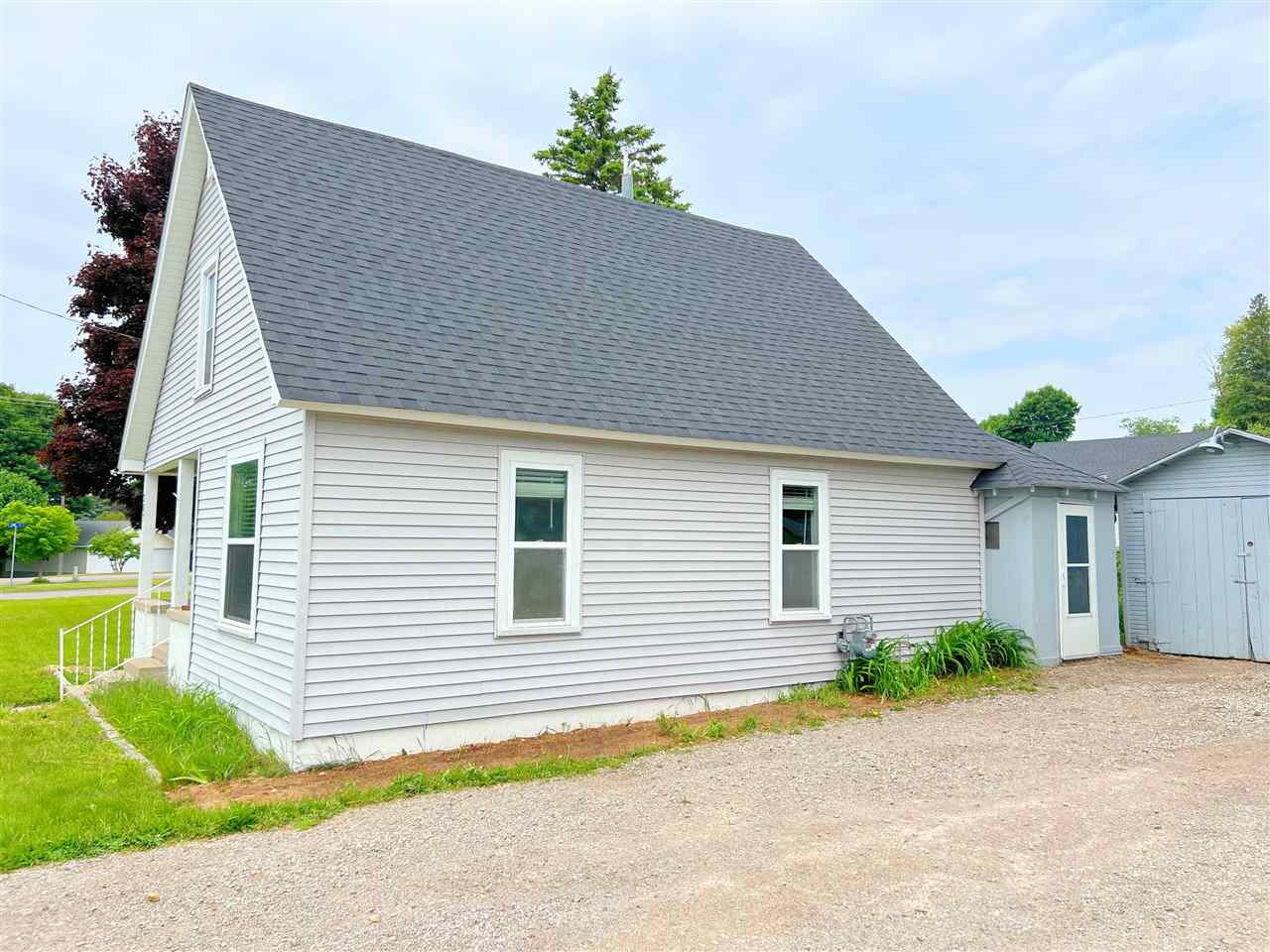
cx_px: 635
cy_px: 476
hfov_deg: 67.3
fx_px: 954
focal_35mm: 26
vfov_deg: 53.1
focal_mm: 5.7
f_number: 1.5
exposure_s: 1/2841
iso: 50
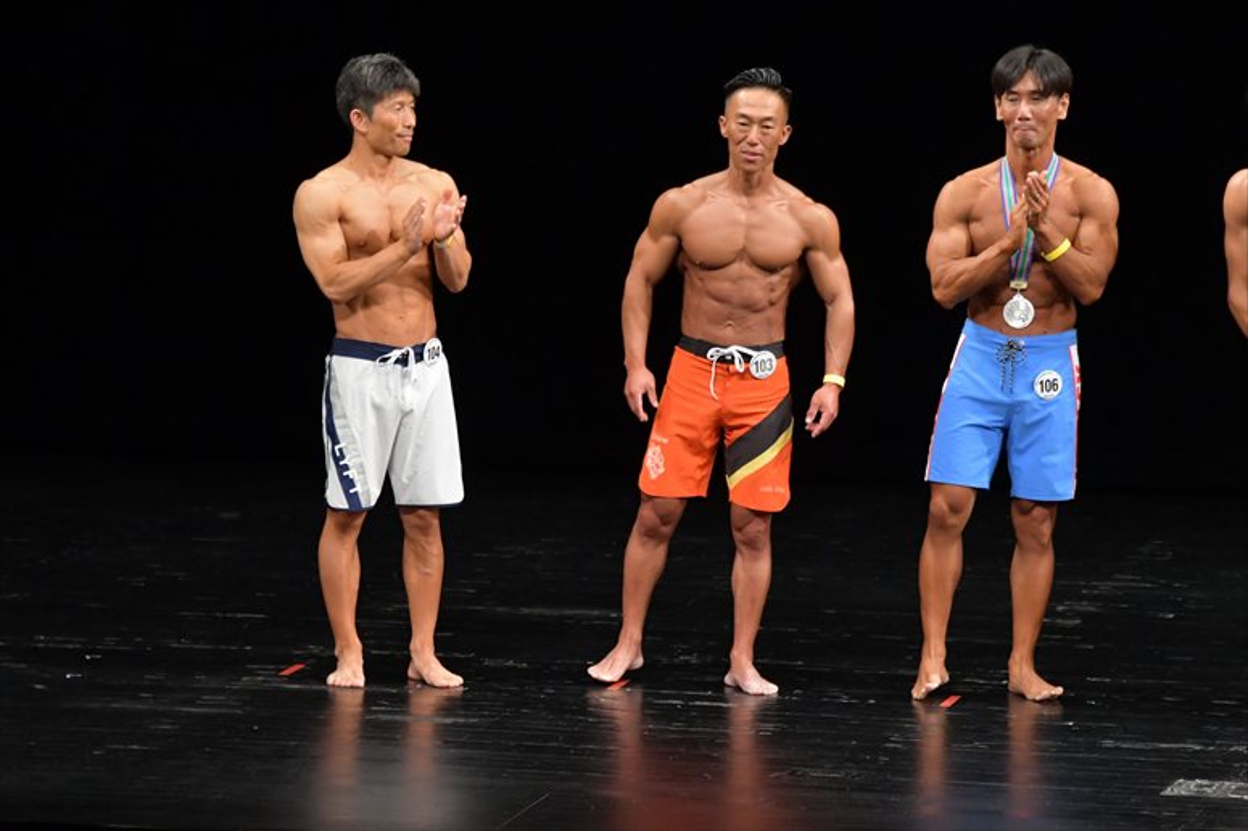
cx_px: 624
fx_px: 8836
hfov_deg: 8.1
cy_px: 416
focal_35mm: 255
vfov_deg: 5.4
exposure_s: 1/400
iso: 3200
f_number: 5.6
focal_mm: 170
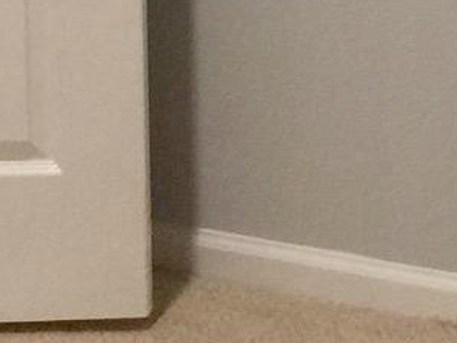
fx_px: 2641
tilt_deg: -8.4
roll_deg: -1.2
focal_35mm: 200
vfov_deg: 7.2
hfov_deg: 9.8
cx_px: 540
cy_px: -317
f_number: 2.2
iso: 50
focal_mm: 4.15
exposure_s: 1/15
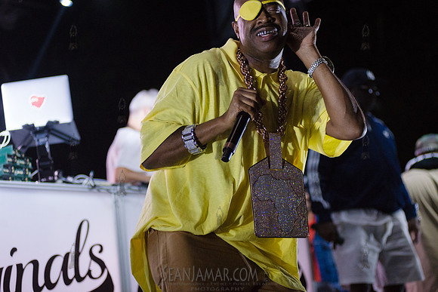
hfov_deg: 25.4
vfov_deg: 17.1
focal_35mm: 80
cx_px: 219
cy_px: 146
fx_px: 974
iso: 3200
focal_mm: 80
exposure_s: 1/400
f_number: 3.2
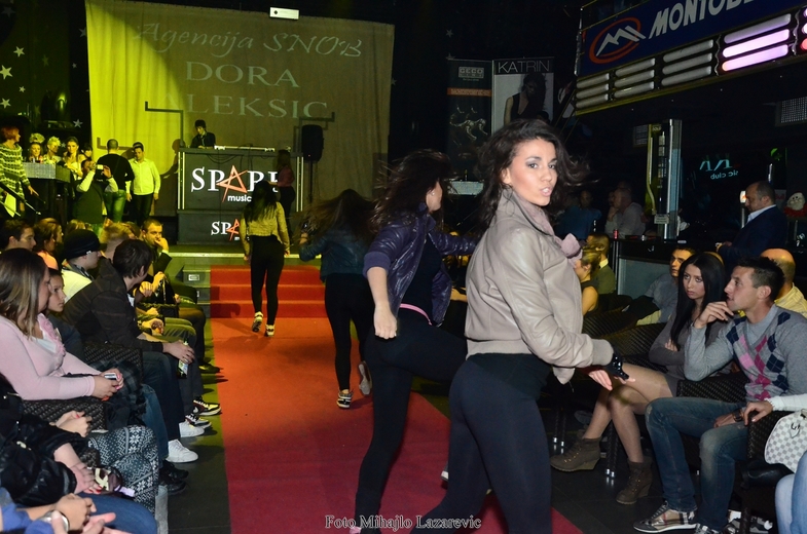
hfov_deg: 53.2
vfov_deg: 36.7
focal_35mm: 36
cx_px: 404
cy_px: 267
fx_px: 805
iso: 2500
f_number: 5.6
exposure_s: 1/200
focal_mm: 24
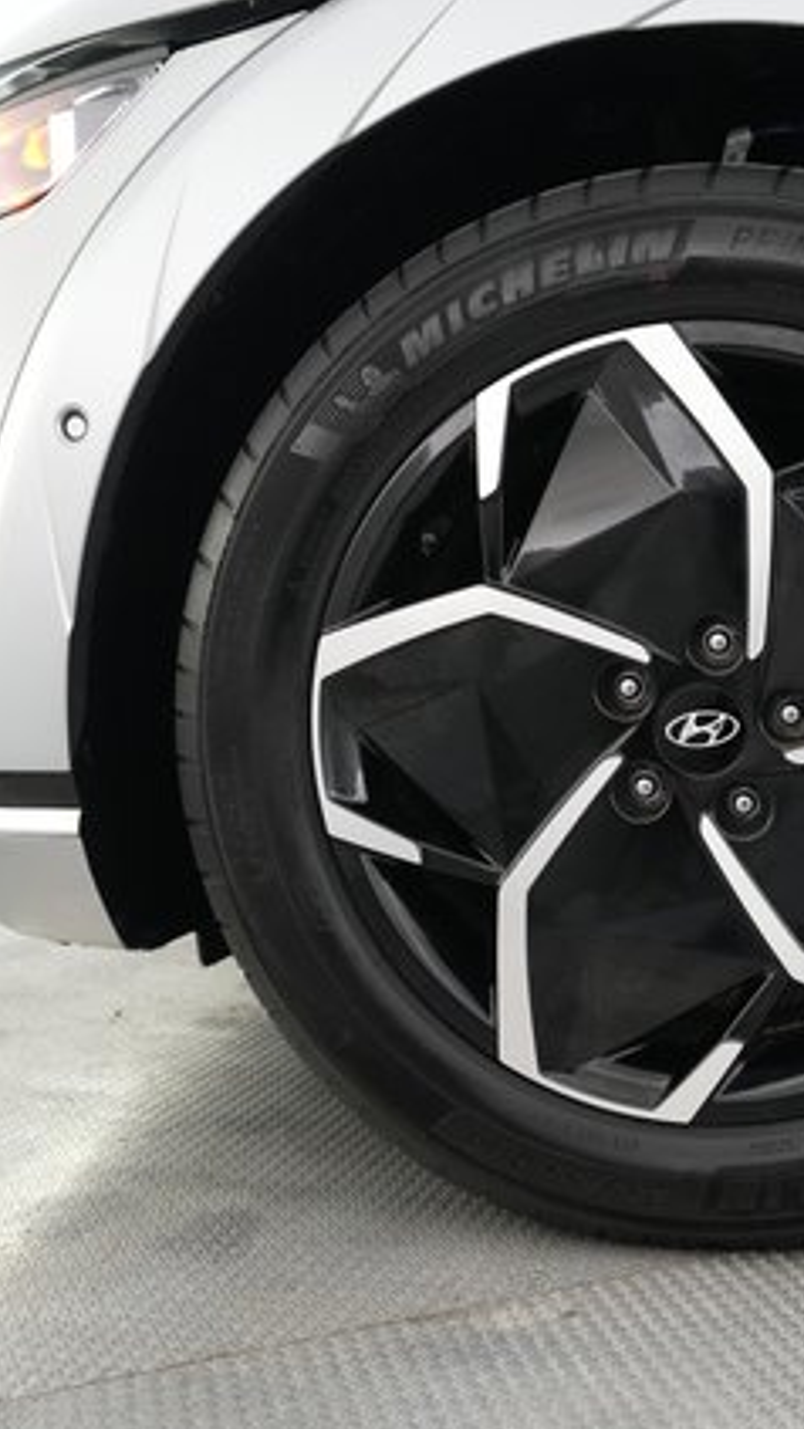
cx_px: 696
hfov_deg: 30.1
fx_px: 1440
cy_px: 713
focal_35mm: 38
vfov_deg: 52.8
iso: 5000
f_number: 2.8
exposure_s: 1/160
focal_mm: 24
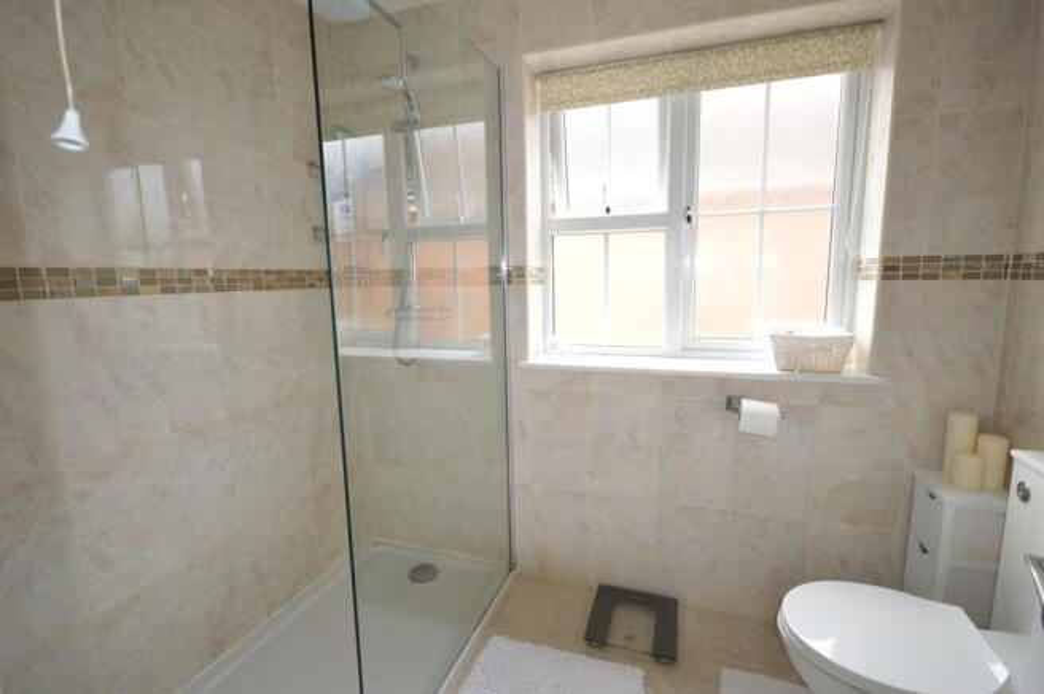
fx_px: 478
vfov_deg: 71.9
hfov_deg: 95.0
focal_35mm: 16
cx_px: 522
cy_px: 347
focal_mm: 11
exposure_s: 1/60
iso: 450
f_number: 4.2
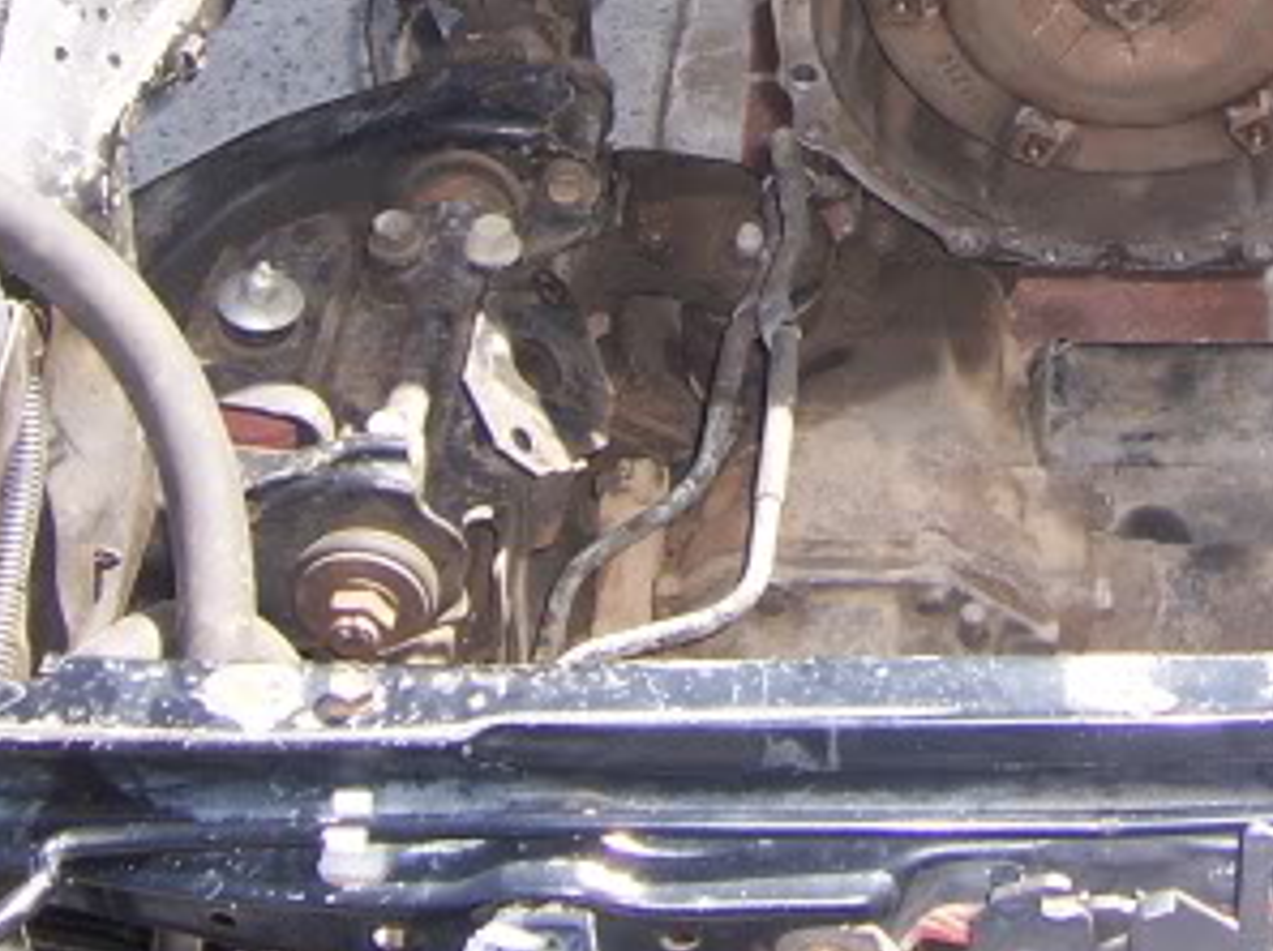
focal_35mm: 89
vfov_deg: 15.6
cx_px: 1290
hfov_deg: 21.2
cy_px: -330
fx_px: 3269
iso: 80
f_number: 3.4
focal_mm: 5.5
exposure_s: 1/125
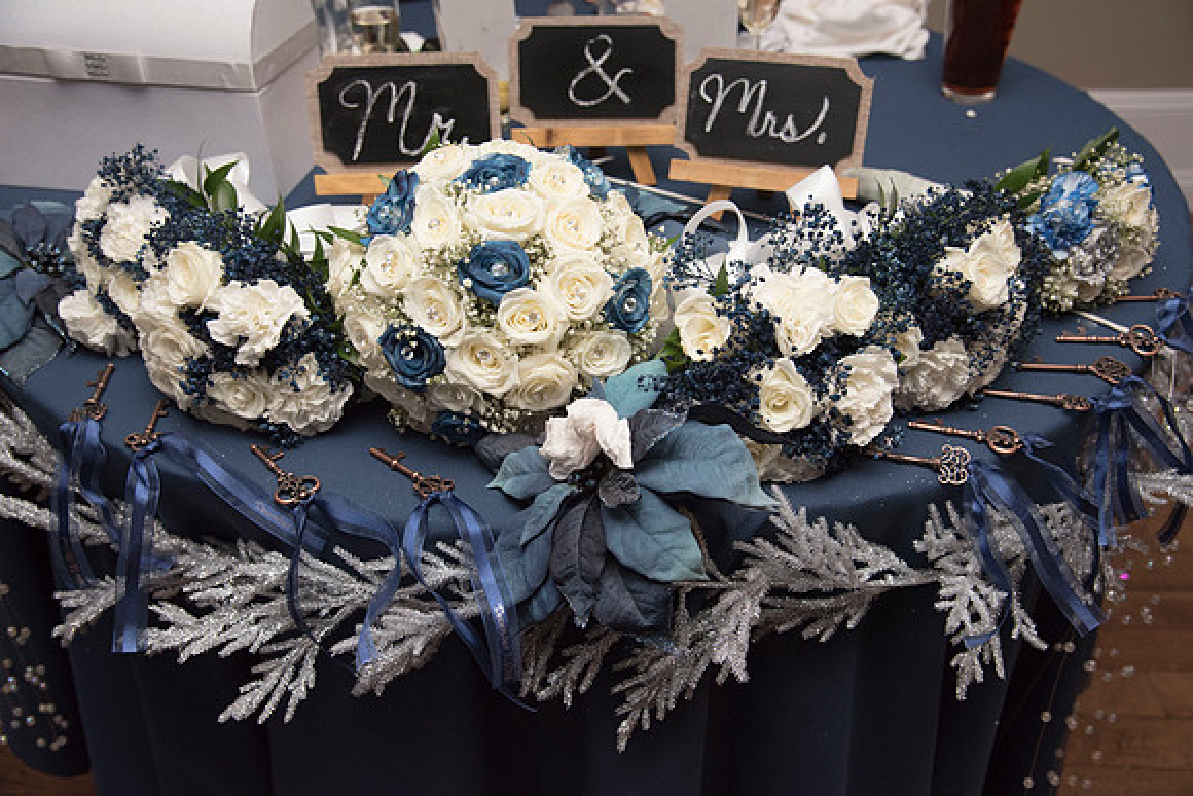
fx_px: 1260
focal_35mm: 38
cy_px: 398
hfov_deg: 50.7
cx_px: 596
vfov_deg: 35.1
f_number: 5
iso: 2000
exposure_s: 1/200
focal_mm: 38
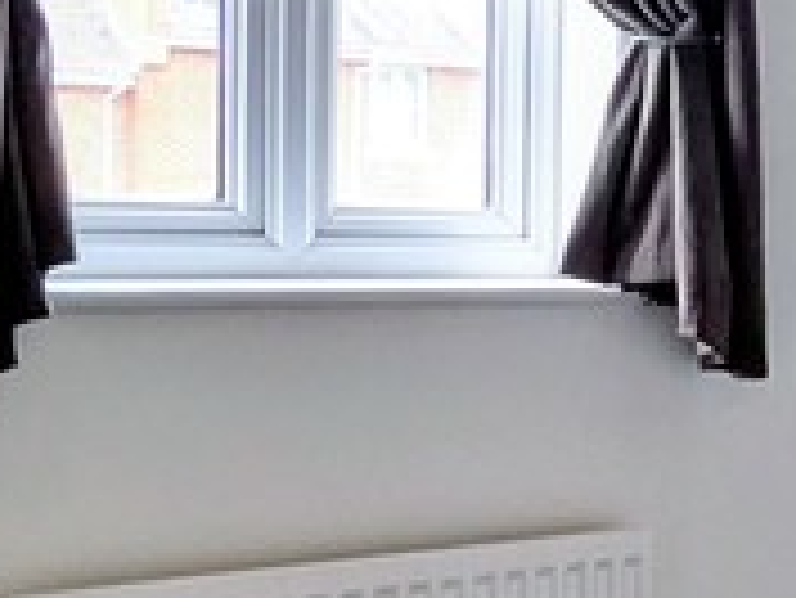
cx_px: 769
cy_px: 321
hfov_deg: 23.3
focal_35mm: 81
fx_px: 1864
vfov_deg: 18.2
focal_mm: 1.83
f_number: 2.2
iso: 84
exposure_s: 1/100
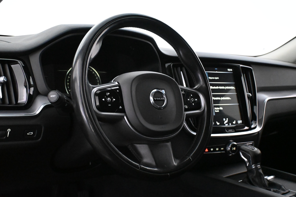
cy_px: 98
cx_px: 148
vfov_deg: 30.8
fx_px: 358
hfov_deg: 45.0
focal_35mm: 44
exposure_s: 1/60
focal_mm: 29
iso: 11400
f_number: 4.8
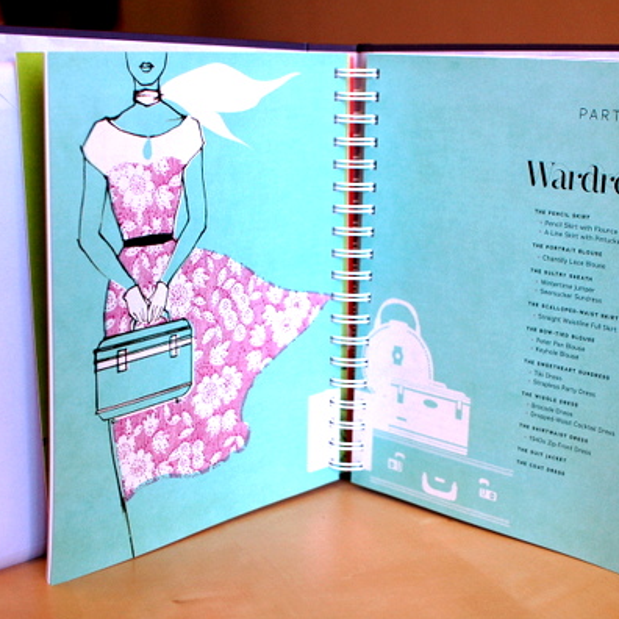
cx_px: 350
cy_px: 310
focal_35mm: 54
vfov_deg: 31.6
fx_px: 1092
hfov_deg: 31.6
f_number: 4
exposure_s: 1/60
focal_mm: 28
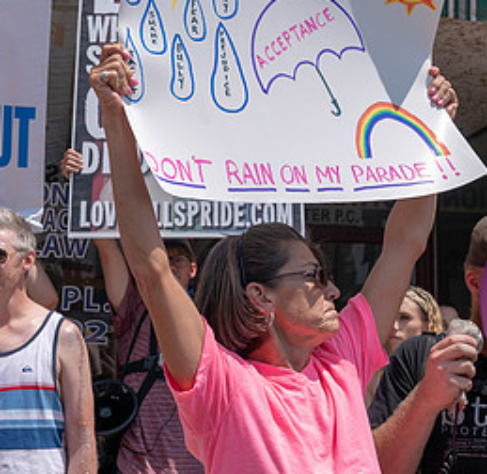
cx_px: 234
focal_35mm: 64
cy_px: 95
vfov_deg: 26.1
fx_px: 1005
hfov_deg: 27.2
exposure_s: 1/800
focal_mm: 24
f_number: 5
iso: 100
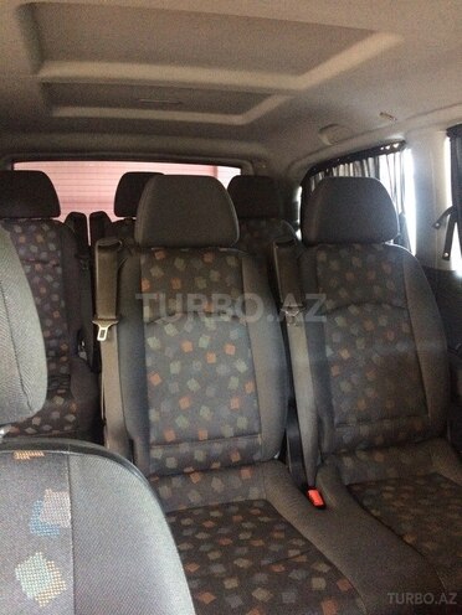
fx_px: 516
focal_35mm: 29
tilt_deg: -15.5
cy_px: 308
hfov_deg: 48.2
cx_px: 231
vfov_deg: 61.7
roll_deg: +1.1
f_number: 2.2
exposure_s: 1/17
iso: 500
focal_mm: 4.15
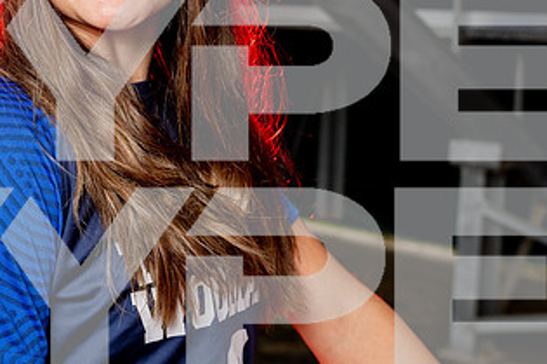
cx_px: 158
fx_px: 1064
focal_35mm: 70
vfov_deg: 19.3
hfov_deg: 28.5
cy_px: 70
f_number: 4.5
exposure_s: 1/250
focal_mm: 38
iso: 100
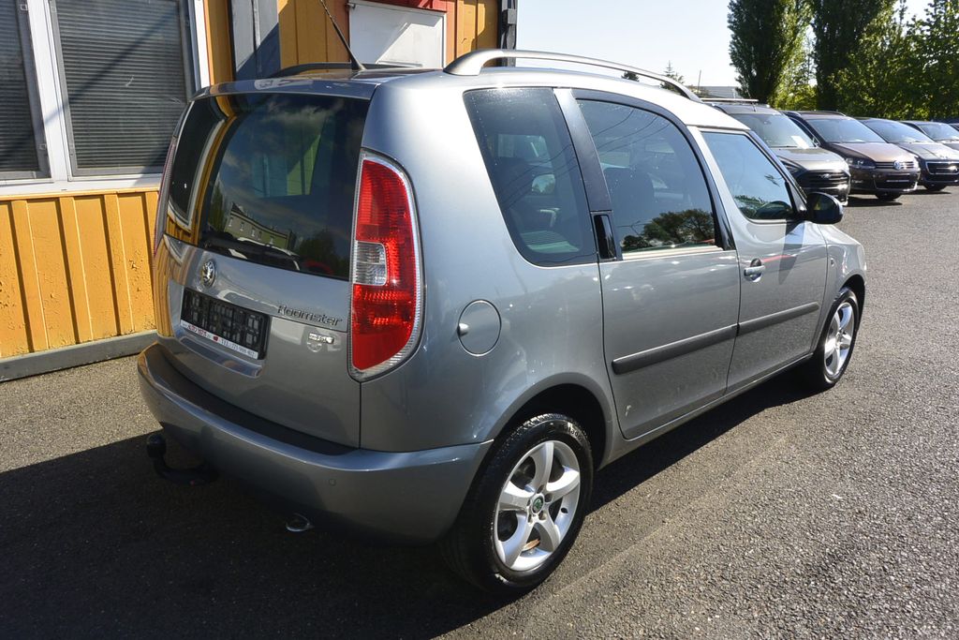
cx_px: 480
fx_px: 719
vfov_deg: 47.9
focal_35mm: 27
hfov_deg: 67.4
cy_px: 320
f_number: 9
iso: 160
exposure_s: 1/250
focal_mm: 10
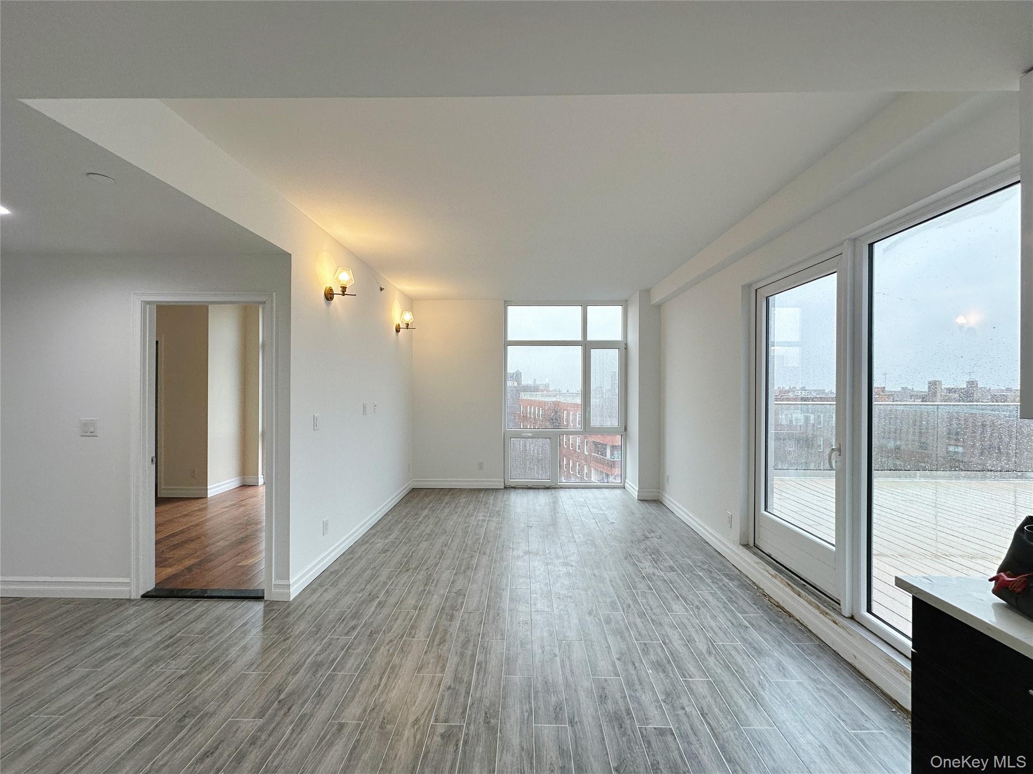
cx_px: 516
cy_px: 387
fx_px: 418
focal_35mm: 14
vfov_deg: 85.7
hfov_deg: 102.1
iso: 100
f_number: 2.2
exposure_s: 1/120
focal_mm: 2.22
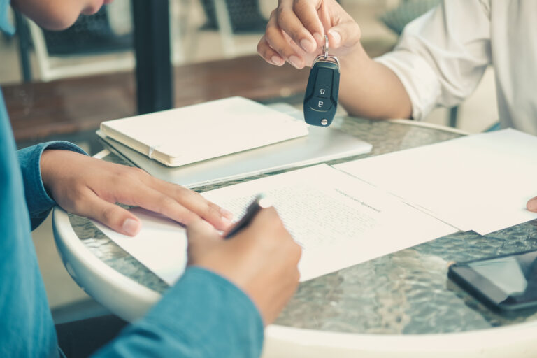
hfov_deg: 37.5
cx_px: 268
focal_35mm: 53
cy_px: 179
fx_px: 791
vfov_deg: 25.5
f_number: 2
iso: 200
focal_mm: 35
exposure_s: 1/125
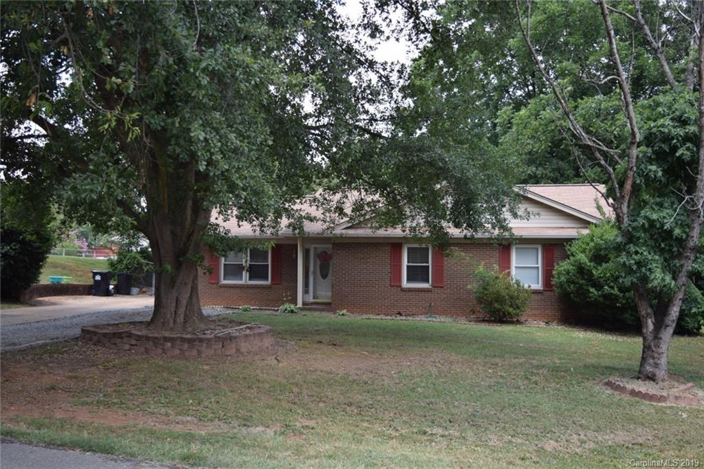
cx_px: 352
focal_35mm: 38
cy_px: 234
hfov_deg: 51.3
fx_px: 733
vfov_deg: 35.5
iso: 100
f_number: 4
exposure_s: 1/200
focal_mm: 25
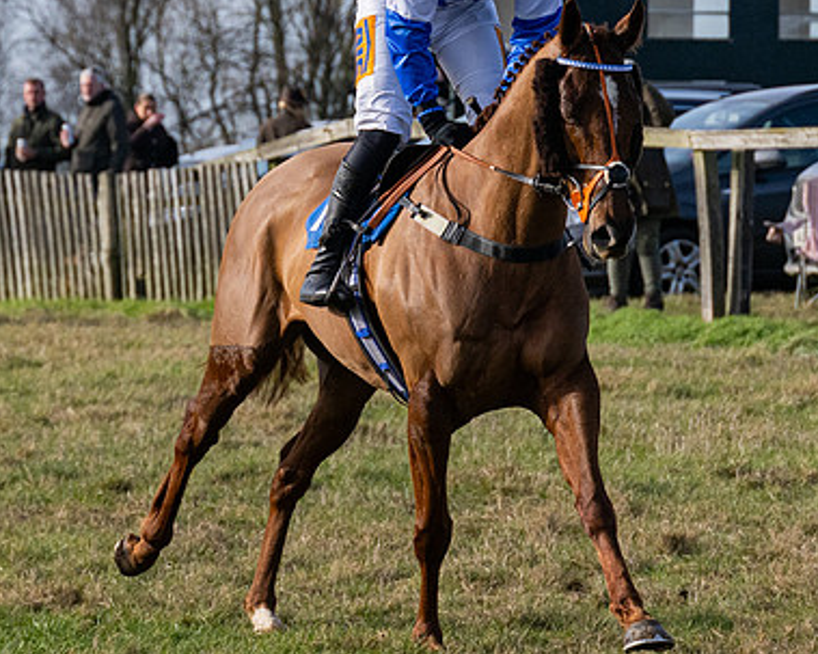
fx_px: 8568
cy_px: 224
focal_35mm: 354
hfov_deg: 5.5
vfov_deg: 4.4
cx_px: 589
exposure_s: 1/3200
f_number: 5
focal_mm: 103
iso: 400
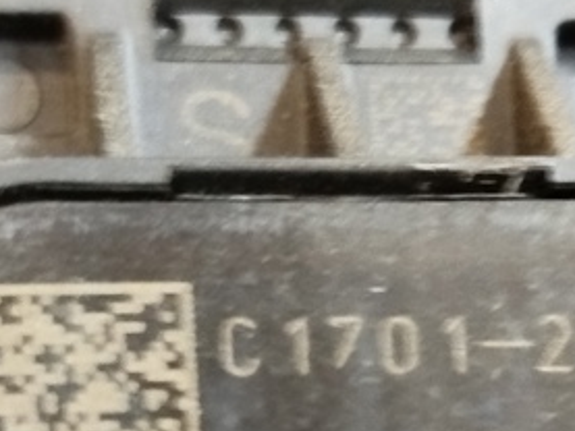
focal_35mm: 111
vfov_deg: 13.1
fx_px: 1845
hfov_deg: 17.7
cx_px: 378
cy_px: 475
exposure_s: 1/17
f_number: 1.7
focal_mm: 5.31
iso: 1000
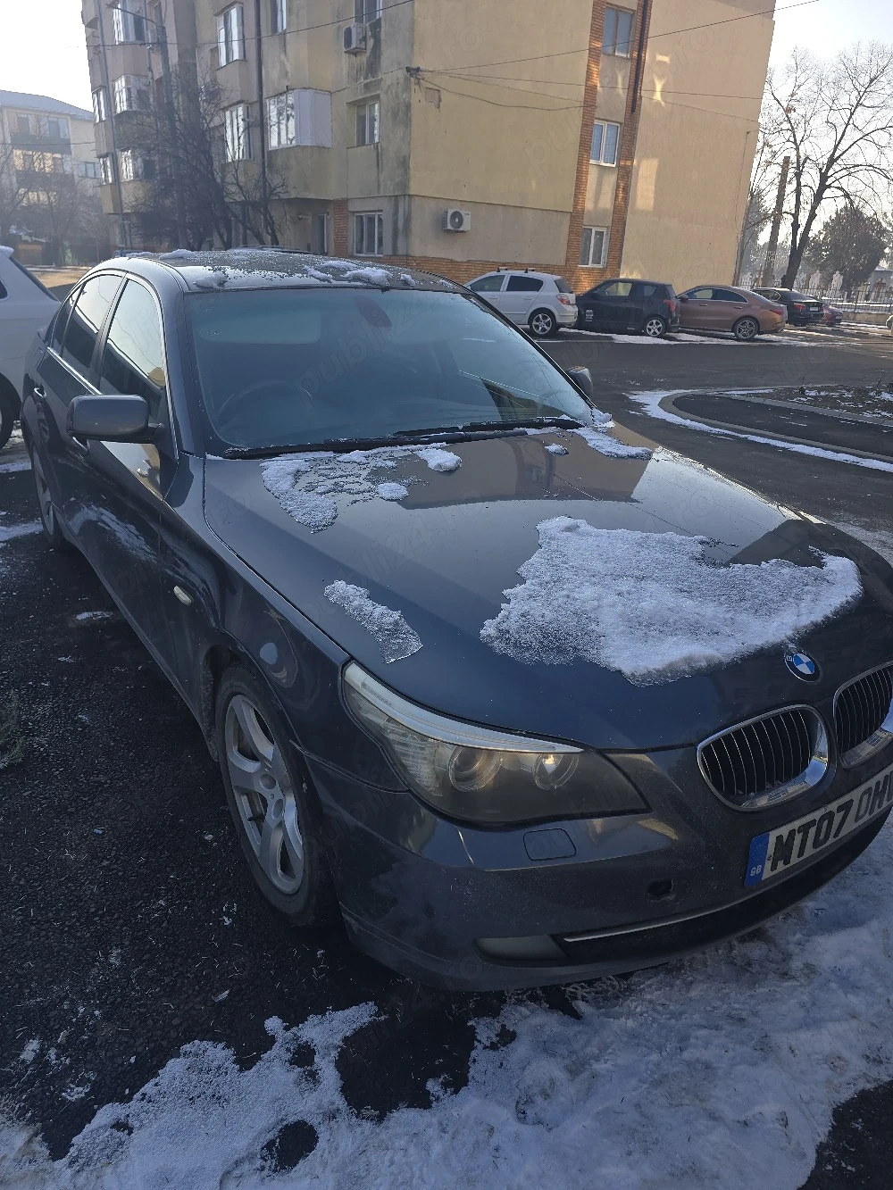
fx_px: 791
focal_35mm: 23
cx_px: 446
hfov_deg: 58.9
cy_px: 595
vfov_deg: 73.9
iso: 12
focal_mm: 6.3
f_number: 1.7
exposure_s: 1/370
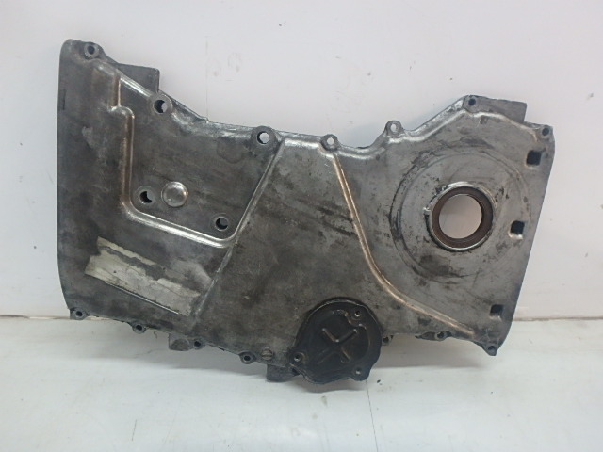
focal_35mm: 21
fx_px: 366
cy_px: 226
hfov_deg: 79.0
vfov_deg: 63.4
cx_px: 302
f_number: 3.5
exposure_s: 1/30
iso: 250
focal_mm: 3.7
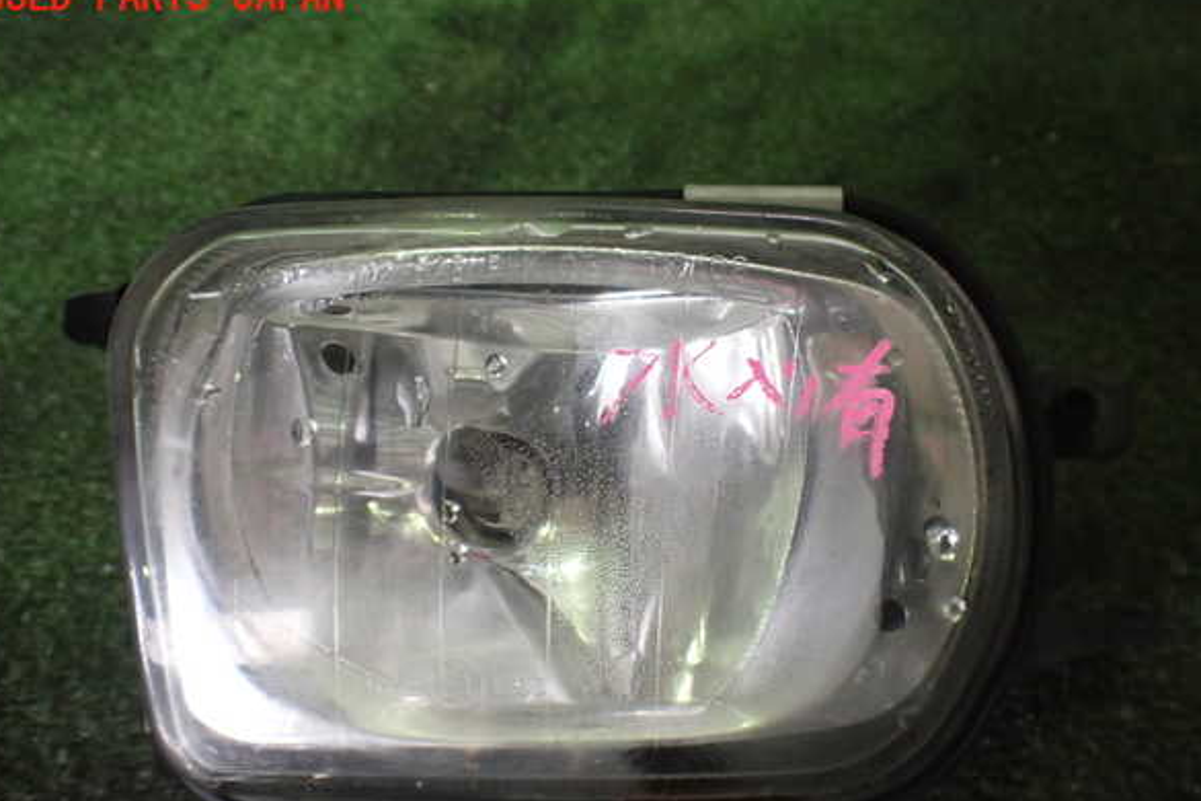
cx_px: 587
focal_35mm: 32
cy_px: 433
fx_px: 1067
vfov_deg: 41.1
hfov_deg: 58.7
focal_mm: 5.4
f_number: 2.3
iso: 500
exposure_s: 1/125
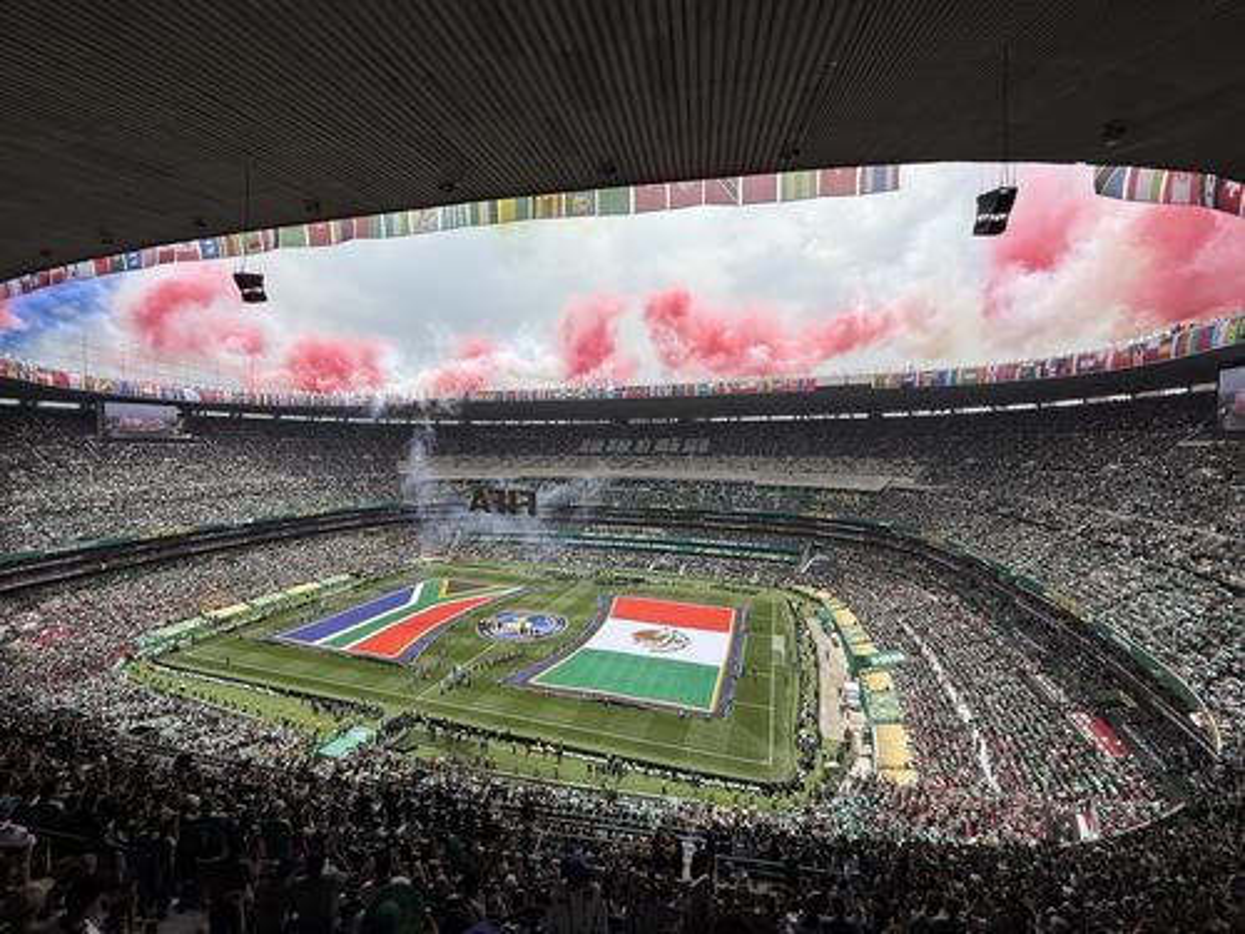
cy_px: 467
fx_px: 504
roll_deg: -1.3
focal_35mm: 14
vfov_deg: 85.7
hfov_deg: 102.1
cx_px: 622
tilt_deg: -2.8
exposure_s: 1/2410
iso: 50
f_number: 2.2
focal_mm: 2.22
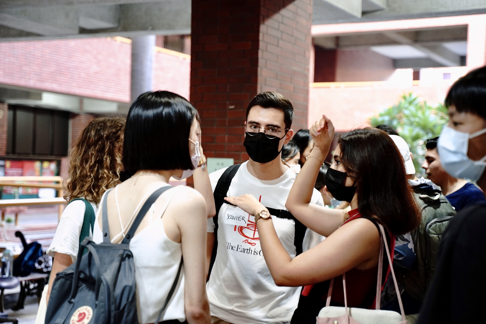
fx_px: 769
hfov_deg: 35.1
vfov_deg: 23.8
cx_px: 243
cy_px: 162
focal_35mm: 57
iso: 1250
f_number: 3.2
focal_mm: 57
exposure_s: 1/30
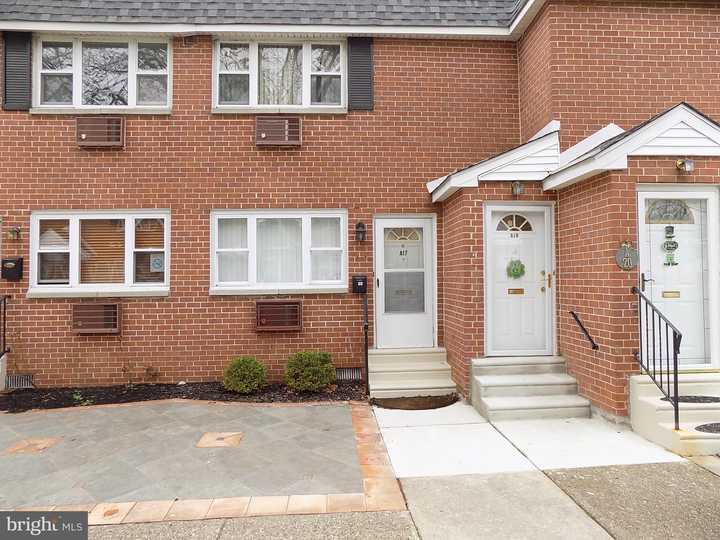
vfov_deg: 58.9
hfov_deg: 73.9
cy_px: 270
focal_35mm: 23
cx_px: 360
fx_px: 478
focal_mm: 4
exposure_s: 1/200
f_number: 3.1
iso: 80
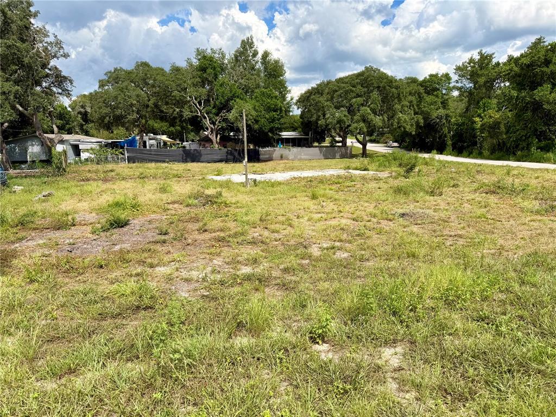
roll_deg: +0.5
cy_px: 208
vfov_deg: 56.8
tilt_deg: -10.8
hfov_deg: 71.6
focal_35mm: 24
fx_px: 385
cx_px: 278
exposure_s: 1/3584
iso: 80
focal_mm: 6.76
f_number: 1.78
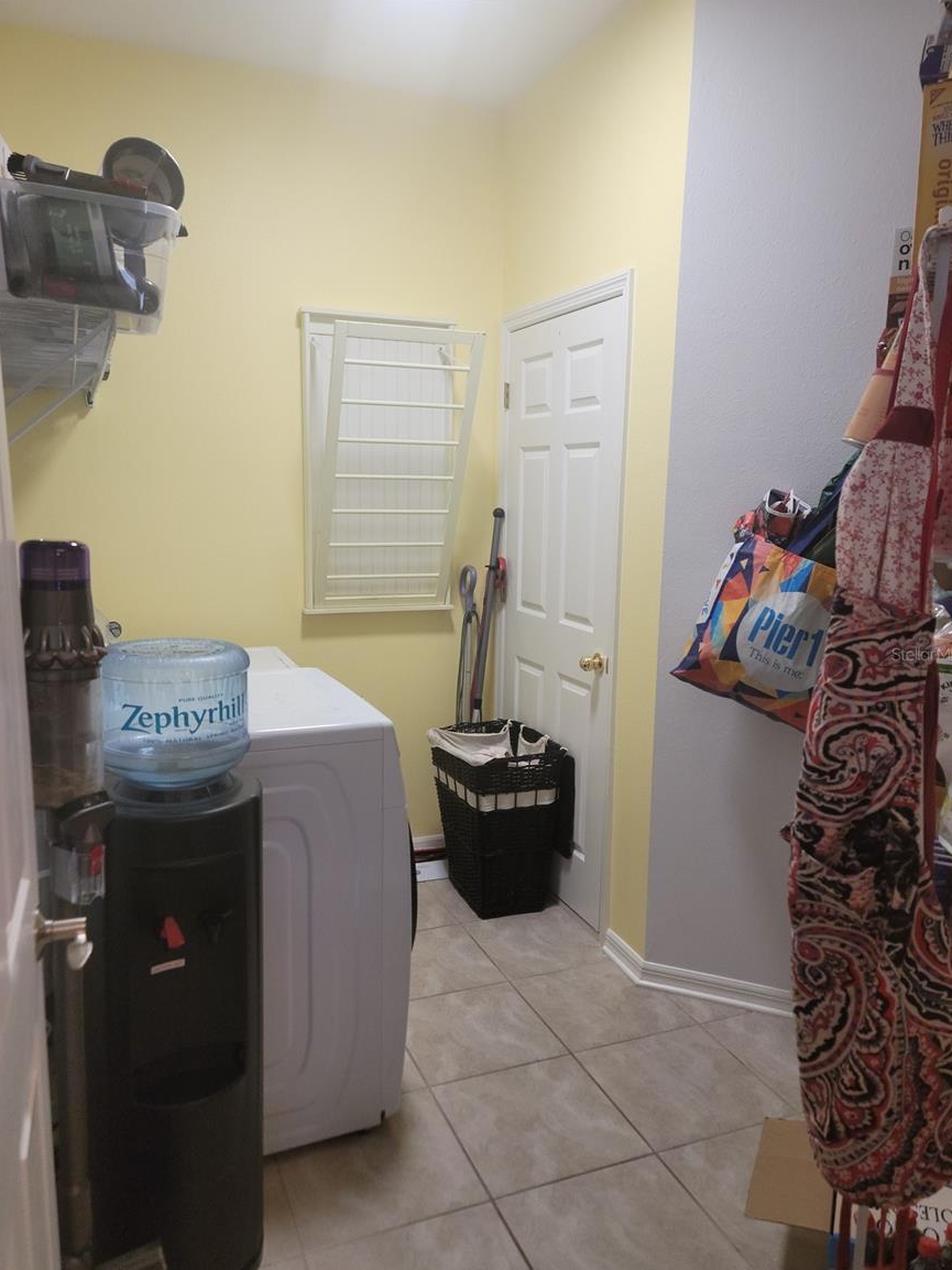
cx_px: 474
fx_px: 954
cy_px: 654
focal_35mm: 26
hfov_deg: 53.0
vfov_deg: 67.3
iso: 160
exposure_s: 1/60
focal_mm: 7
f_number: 1.8
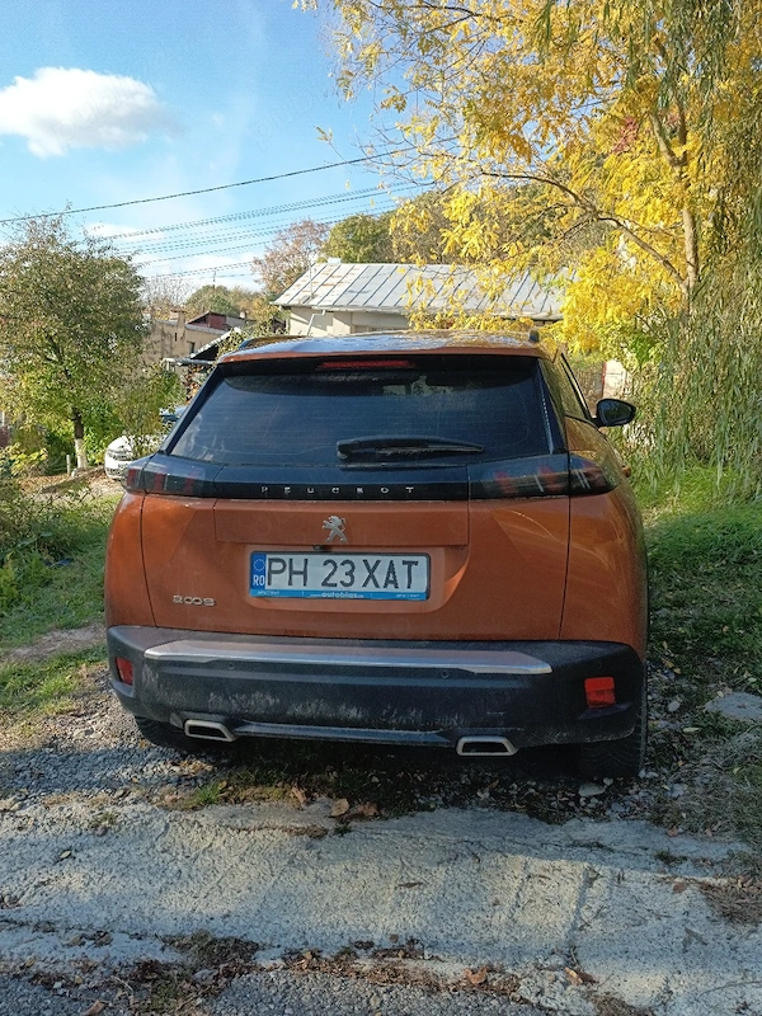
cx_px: 381
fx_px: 910
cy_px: 508
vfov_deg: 58.4
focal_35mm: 31
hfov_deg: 45.4
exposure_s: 1/204
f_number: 1.7
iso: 50
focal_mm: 5.24
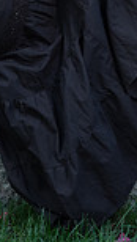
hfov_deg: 7.3
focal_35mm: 166
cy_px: -75
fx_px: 1069
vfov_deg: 12.5
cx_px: 184
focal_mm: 36
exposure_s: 1/250
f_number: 5.6
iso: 400
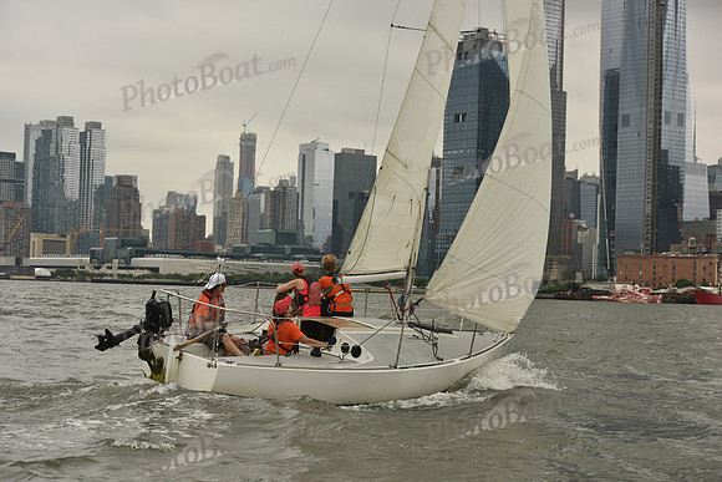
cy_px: 241
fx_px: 1404
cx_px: 361
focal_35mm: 70
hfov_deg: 28.8
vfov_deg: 19.5
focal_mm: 70
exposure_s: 1/1250
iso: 320
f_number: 7.1
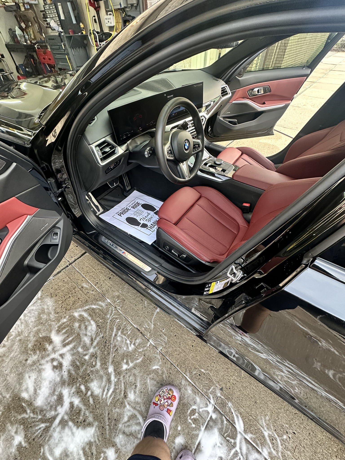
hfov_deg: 85.7
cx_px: 172
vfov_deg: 102.1
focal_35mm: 14
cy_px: 230
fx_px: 186
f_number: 2.2
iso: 250
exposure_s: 1/120
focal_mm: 2.22
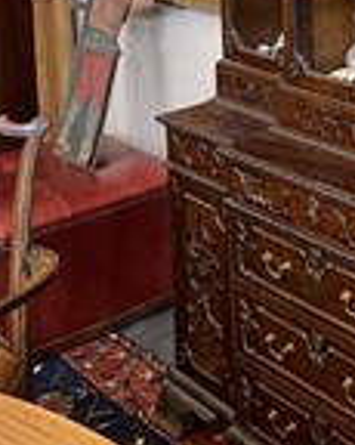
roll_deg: -0.4
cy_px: -96
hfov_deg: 20.5
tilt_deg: -4.8
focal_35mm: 68
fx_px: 894
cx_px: 460
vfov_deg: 25.0
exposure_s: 1/50
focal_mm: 5.1
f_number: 1.6
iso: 200
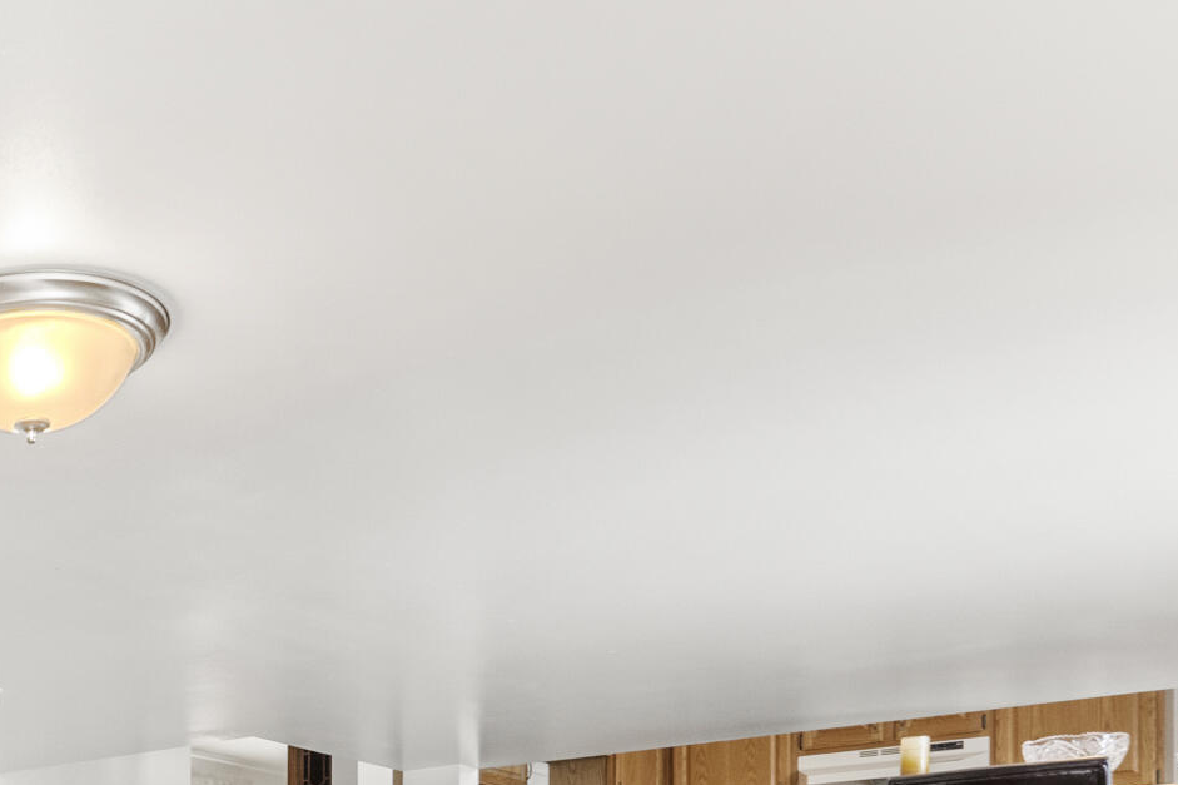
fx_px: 1721
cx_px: -170
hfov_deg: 32.4
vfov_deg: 22.3
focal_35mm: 53
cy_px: 1090
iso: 1250
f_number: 7.1
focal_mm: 16.5
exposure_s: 1/5
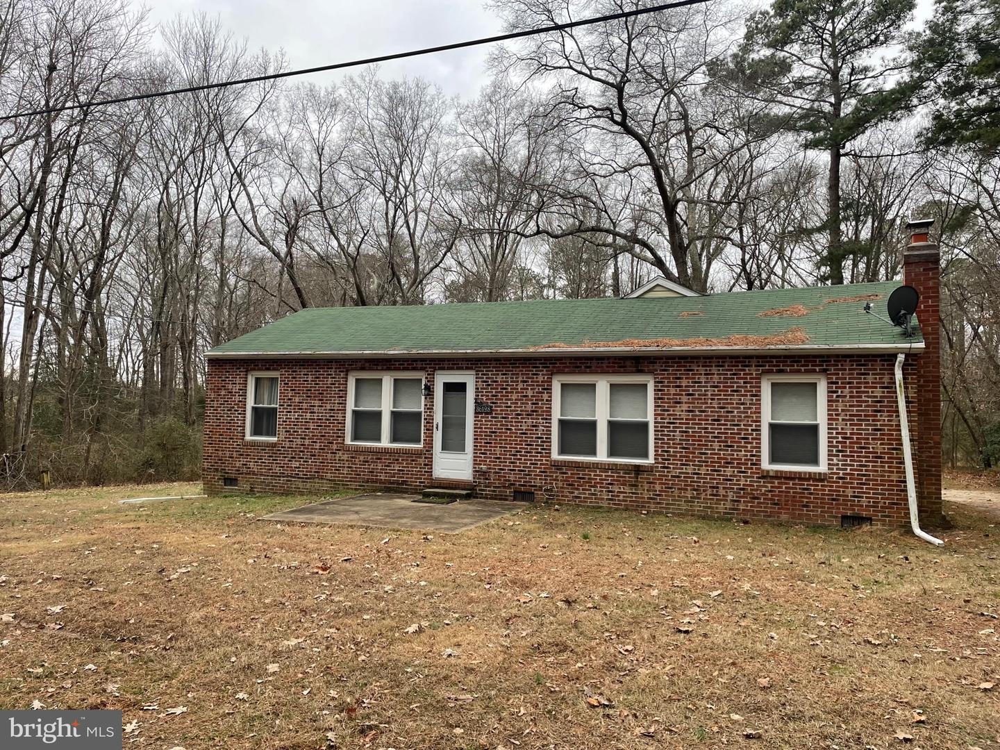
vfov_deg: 53.1
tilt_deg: +2.6
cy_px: 375
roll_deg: -0.6
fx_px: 751
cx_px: 500
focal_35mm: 26
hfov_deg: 67.3
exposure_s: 1/324
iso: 32
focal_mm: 4.2
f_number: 1.6
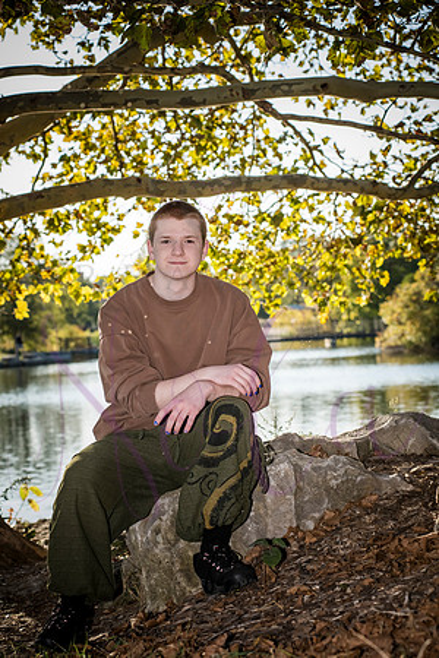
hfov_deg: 17.1
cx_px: 220
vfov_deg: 25.4
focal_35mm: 80
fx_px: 1463
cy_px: 329
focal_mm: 80
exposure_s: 1/640
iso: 400
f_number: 6.3
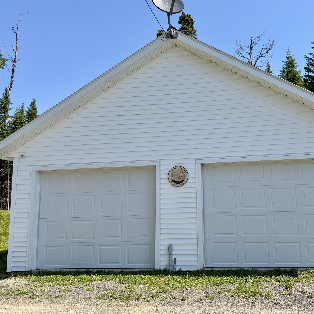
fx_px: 298
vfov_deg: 55.6
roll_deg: +1.7
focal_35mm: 29
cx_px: 209
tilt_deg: +7.6
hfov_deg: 54.5
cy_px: 156
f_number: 1.78
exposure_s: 1/2907
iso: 80
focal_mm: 6.76
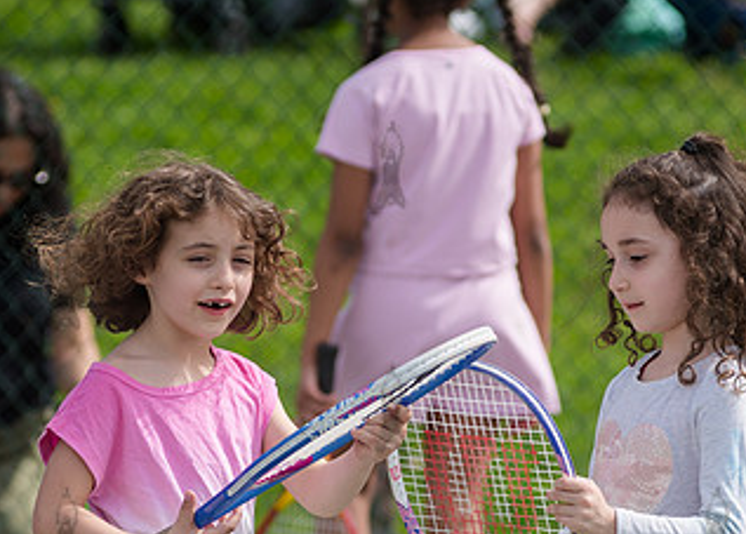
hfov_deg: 4.2
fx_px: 10157
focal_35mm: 479
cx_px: 375
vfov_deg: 3.0
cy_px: 477
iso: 100
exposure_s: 1/800
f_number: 4
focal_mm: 185
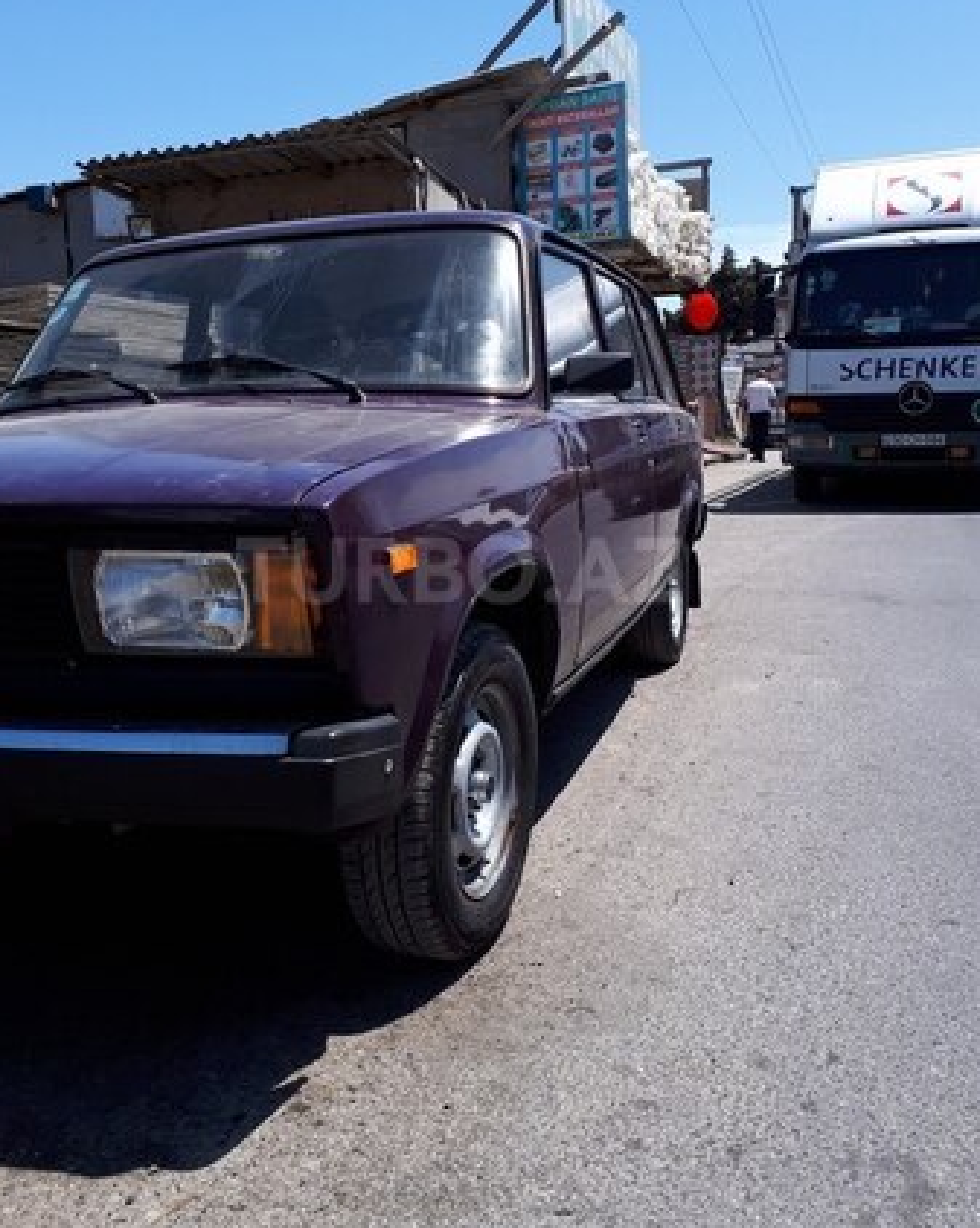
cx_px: 459
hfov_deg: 47.0
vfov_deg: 57.2
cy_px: 570
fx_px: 1125
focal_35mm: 31
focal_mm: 3.6
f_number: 1.9
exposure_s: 1/1263
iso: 40
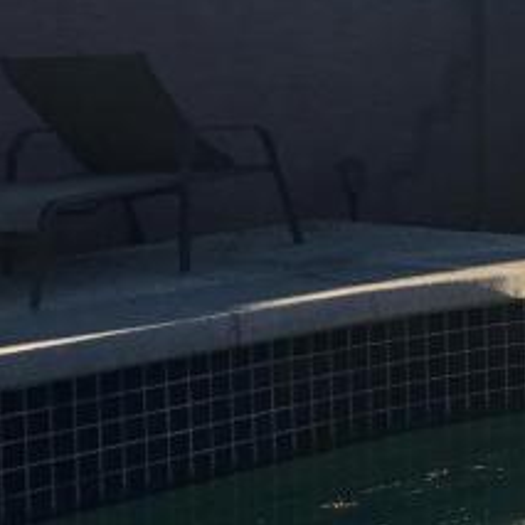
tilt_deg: -5.7
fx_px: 2042
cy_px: 173
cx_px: 1082
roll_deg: -0.2
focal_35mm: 119
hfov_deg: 12.7
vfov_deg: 14.6
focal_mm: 3.99
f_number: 1.8
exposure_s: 1/1570
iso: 20
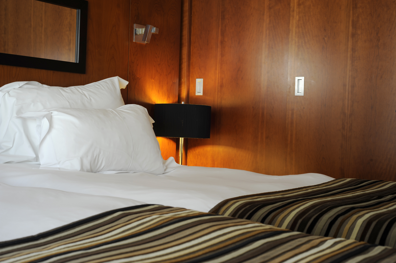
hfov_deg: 39.6
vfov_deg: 27.0
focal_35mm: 50
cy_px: 132
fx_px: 550
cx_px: 198
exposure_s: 1/1.6
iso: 200
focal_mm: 50
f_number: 10
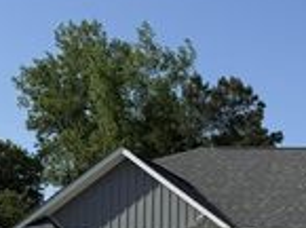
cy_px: 263
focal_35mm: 83
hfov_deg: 21.2
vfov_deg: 17.0
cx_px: 407
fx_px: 732
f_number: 1.78
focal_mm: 6.76
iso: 80
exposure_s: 1/5319
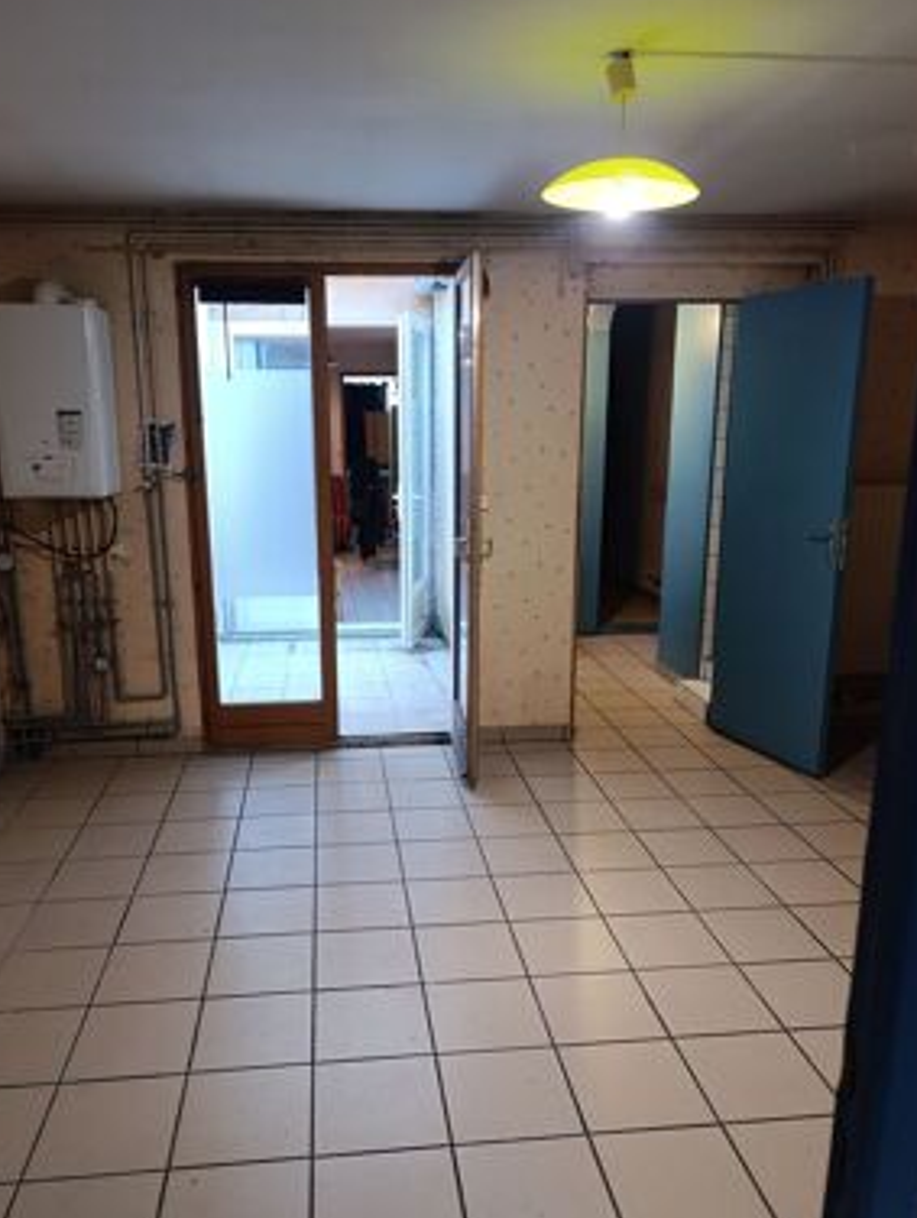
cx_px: 415
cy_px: 637
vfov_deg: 67.2
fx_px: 916
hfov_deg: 53.1
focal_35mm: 26
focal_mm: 6.14
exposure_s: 1/50
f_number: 1.6
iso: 1000
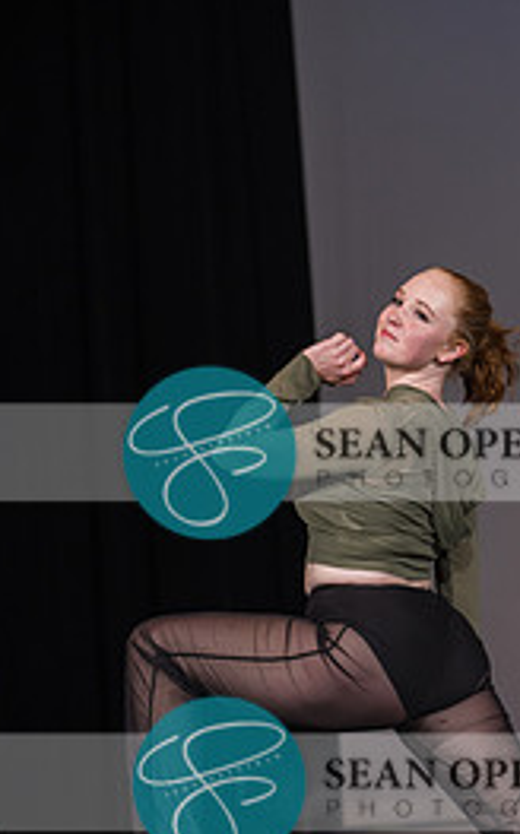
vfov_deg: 17.0
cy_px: 596
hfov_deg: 10.7
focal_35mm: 122
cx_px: 412
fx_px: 2771
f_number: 3.2
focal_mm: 70
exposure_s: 1/500
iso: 400
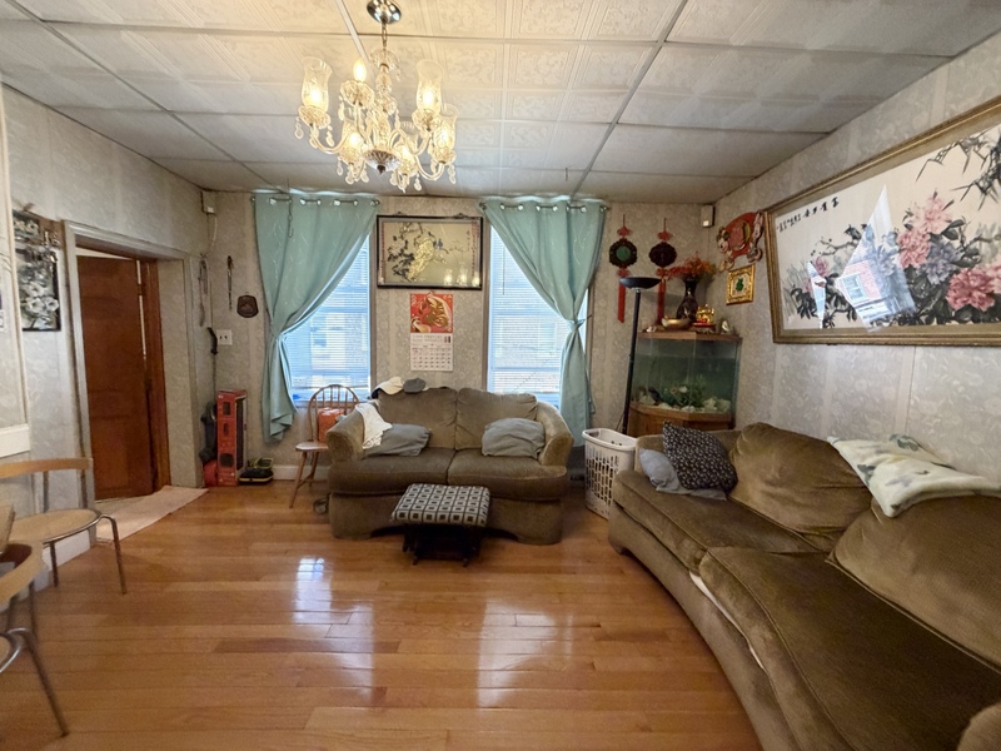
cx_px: 500
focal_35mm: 14
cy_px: 376
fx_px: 405
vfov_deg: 85.7
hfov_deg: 102.1
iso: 500
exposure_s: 1/60
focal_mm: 2.22
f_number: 2.2
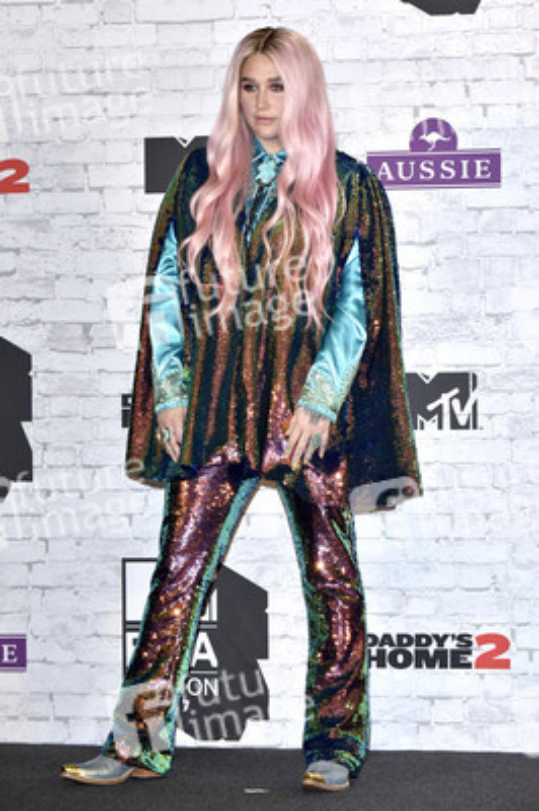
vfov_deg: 18.3
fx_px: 2520
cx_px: 270
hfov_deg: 12.2
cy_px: 406
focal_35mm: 112
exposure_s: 1/250
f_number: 6.3
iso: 2000
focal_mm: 112
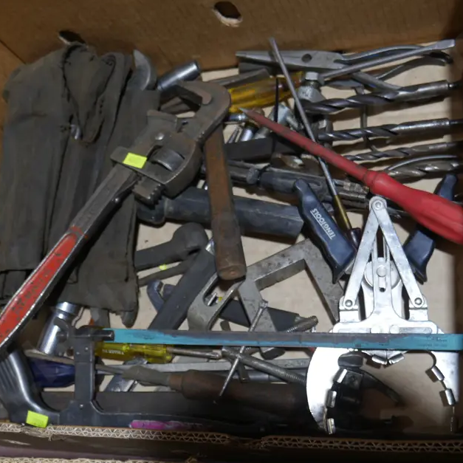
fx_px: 787
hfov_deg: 32.7
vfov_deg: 32.8
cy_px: 248
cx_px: 202
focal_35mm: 52
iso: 250
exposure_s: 1/60
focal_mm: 18
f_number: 4
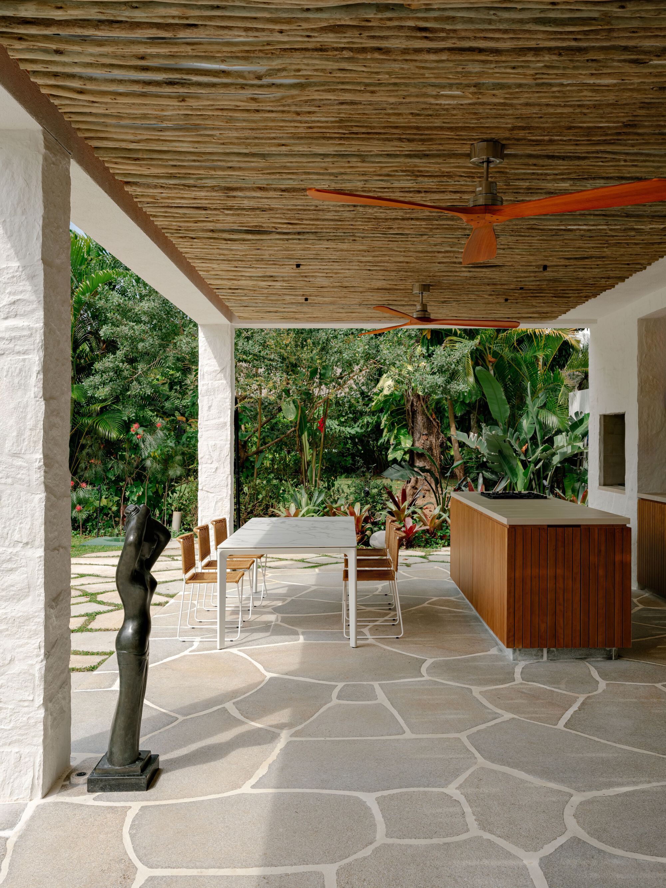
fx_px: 770
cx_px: 333
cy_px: 444
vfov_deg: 60.0
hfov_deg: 46.8
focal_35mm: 30
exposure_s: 1/125
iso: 200
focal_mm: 37.6
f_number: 9
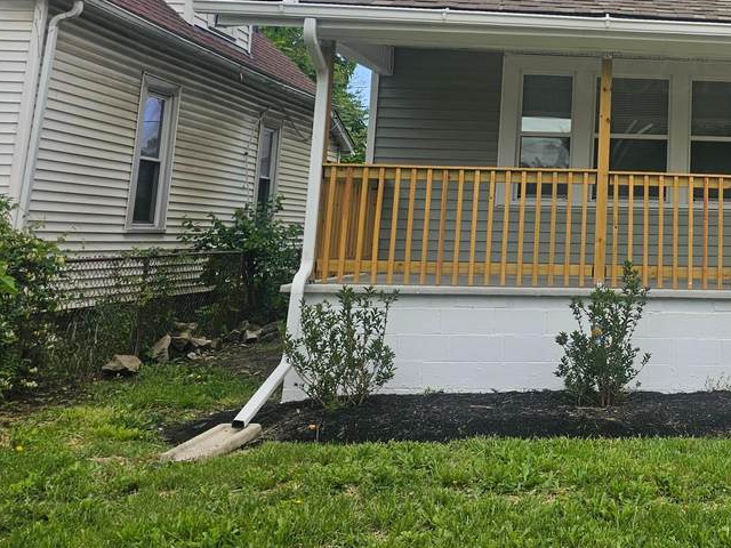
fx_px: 971
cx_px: 724
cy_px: 74
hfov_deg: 37.1
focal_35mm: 46
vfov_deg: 30.4
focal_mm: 6.3
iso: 10
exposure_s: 1/556
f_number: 1.7
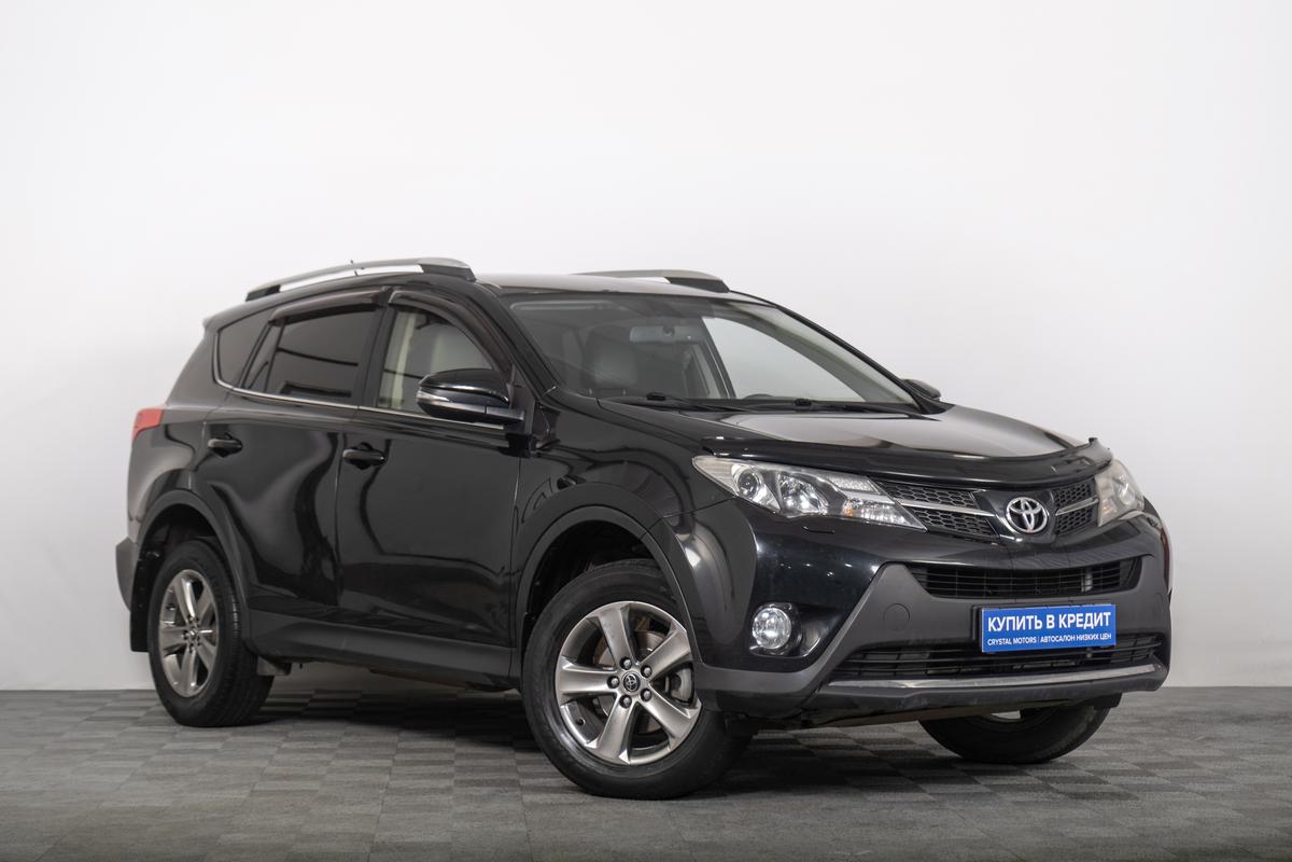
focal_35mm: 70
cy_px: 431
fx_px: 2512
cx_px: 646
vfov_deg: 19.5
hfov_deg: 28.8
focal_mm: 46.6
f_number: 4
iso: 125
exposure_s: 1/125
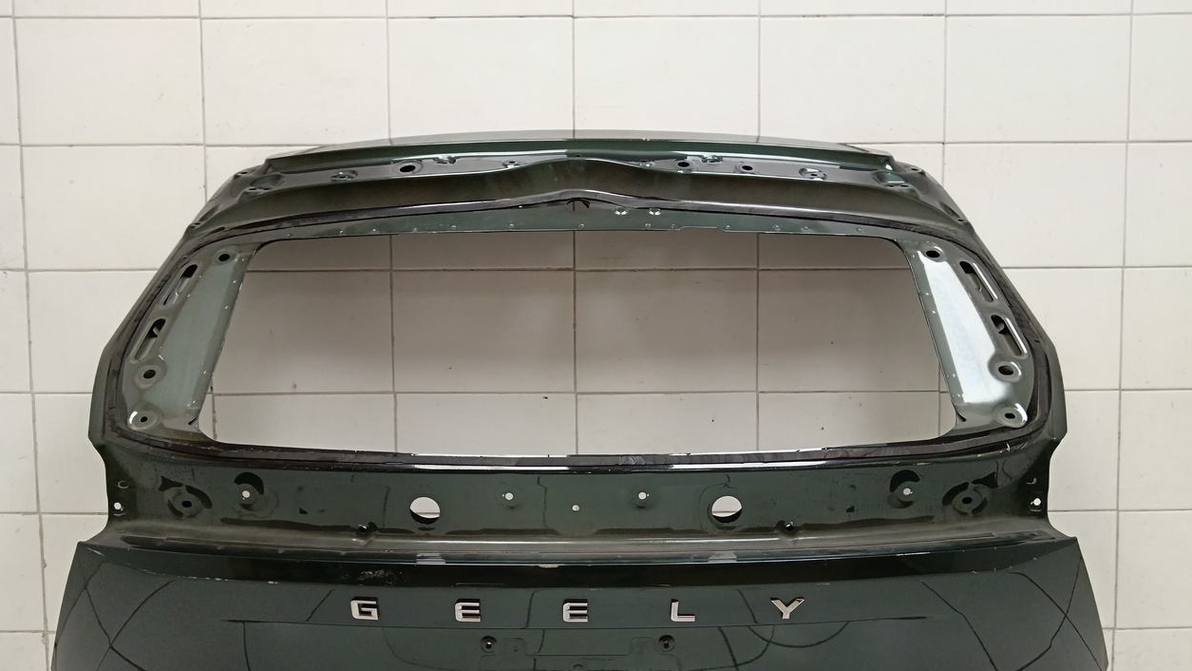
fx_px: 948
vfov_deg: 38.4
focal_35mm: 30
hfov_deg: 64.3
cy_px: 454
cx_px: 586
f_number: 1.9
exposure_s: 1/100
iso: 437
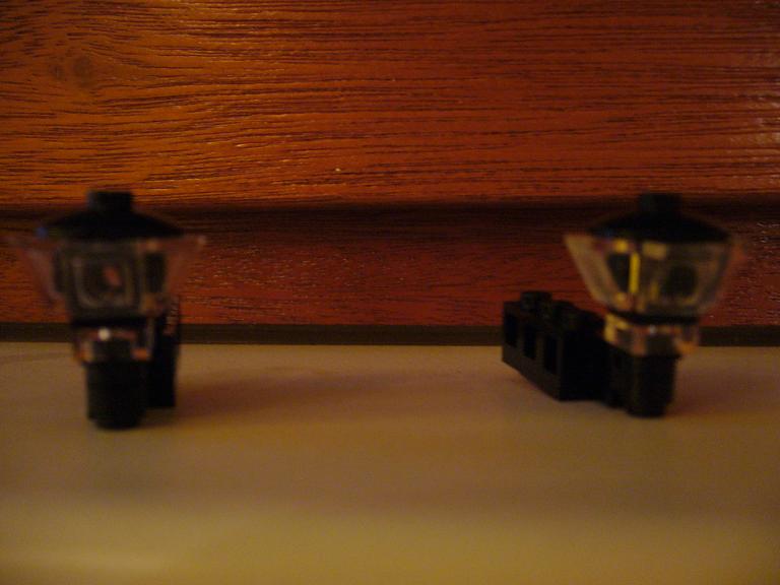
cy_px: 292
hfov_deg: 52.6
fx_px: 789
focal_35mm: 35
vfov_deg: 40.7
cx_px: 390
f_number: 2.8
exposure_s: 1/8
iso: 200
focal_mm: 5.8
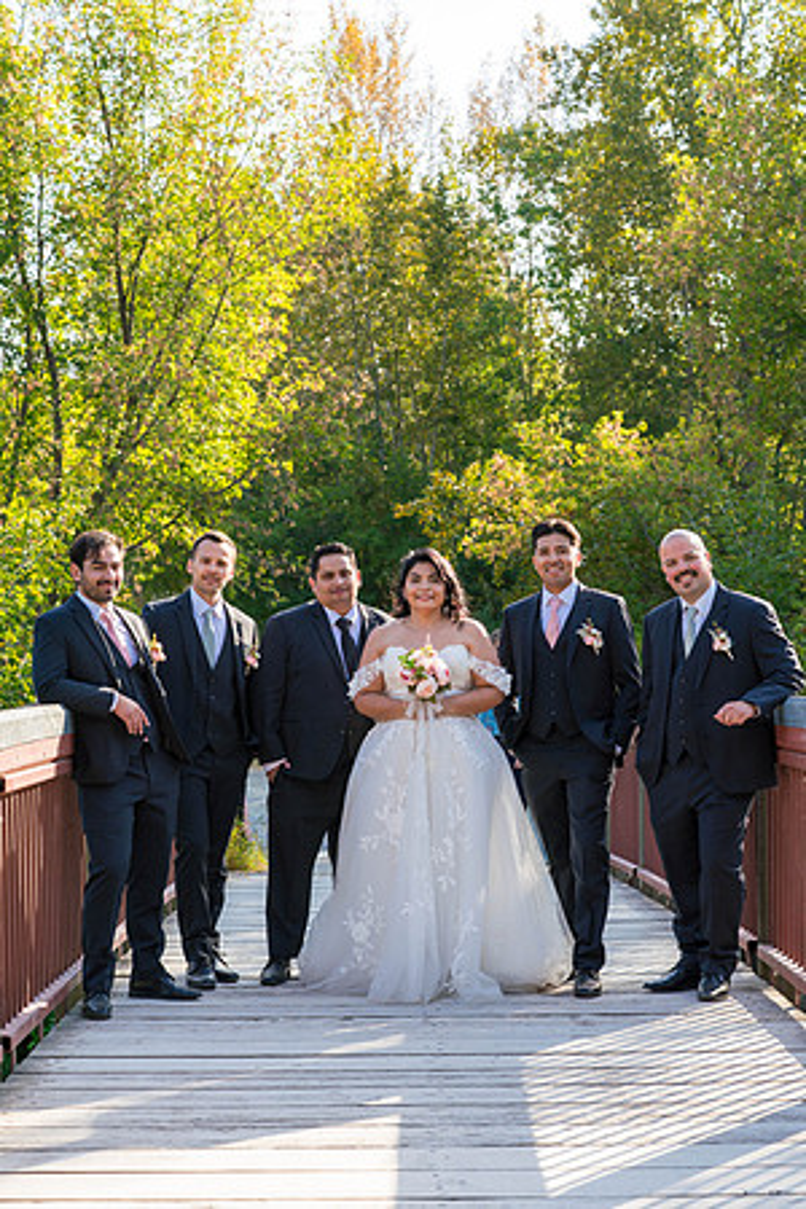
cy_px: 604
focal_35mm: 60
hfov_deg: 22.6
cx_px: 403
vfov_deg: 33.4
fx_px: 2015
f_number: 5
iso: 250
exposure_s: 1/250
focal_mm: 60
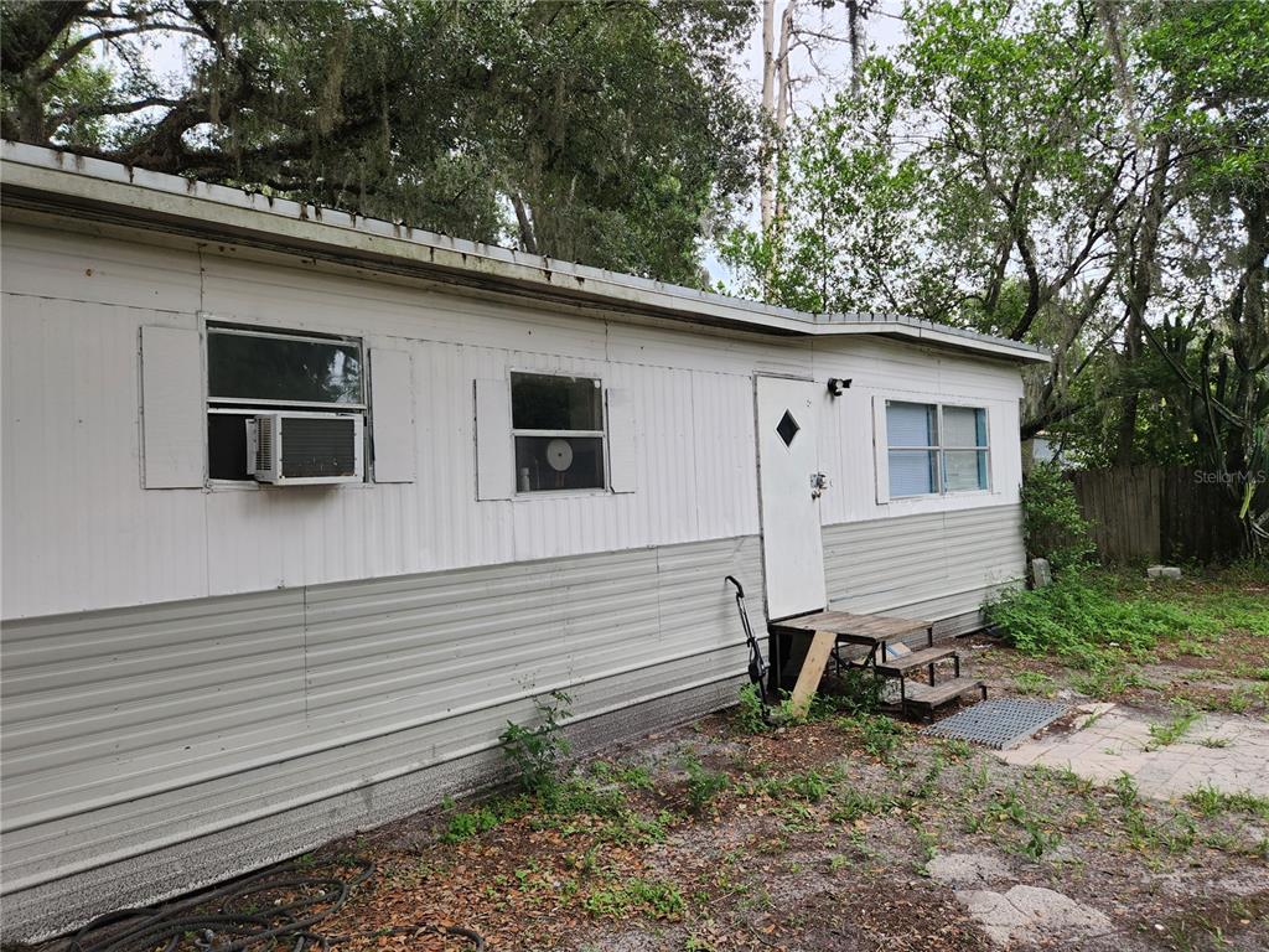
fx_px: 843
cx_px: 634
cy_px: 476
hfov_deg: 73.9
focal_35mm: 23
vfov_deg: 58.9
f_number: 1.8
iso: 50
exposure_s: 1/180
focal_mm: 5.4
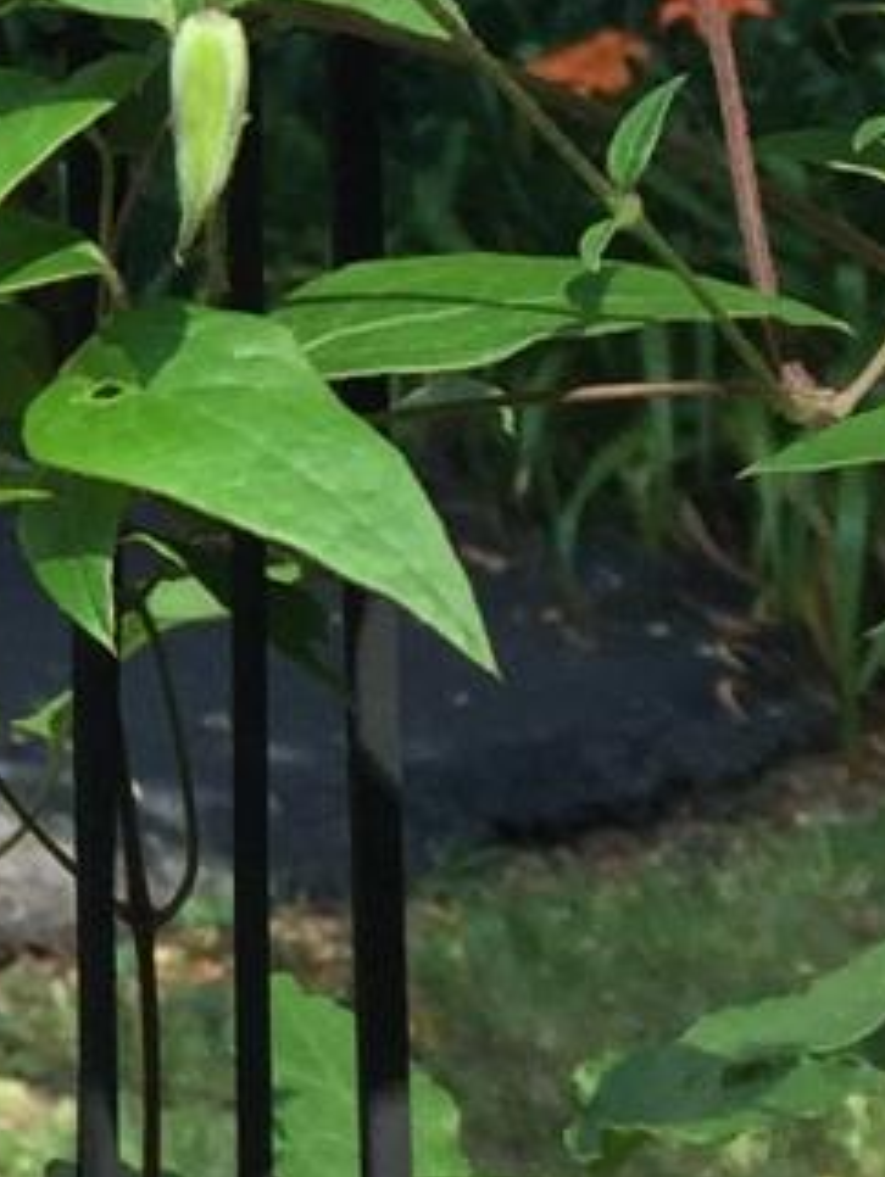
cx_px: -1178
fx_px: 6128
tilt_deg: -0.8
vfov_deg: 10.7
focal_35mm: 180
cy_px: -362
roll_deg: -0.6
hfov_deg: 7.7
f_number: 2.2
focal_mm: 4.15
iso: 32
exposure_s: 1/659
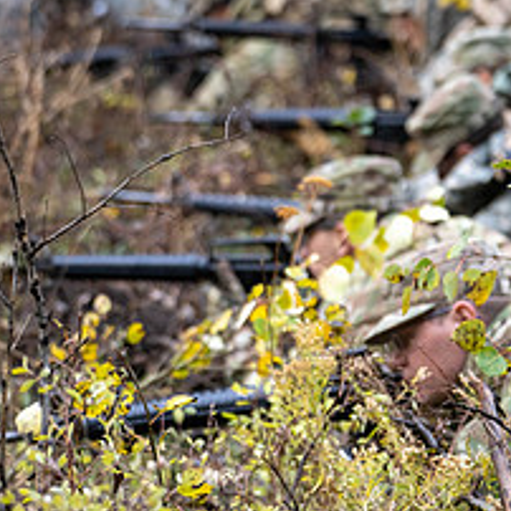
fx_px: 2839
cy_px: 258
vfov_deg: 10.3
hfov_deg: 10.3
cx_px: 367
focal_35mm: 170
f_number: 2.8
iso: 1000
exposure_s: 1/800
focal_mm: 90
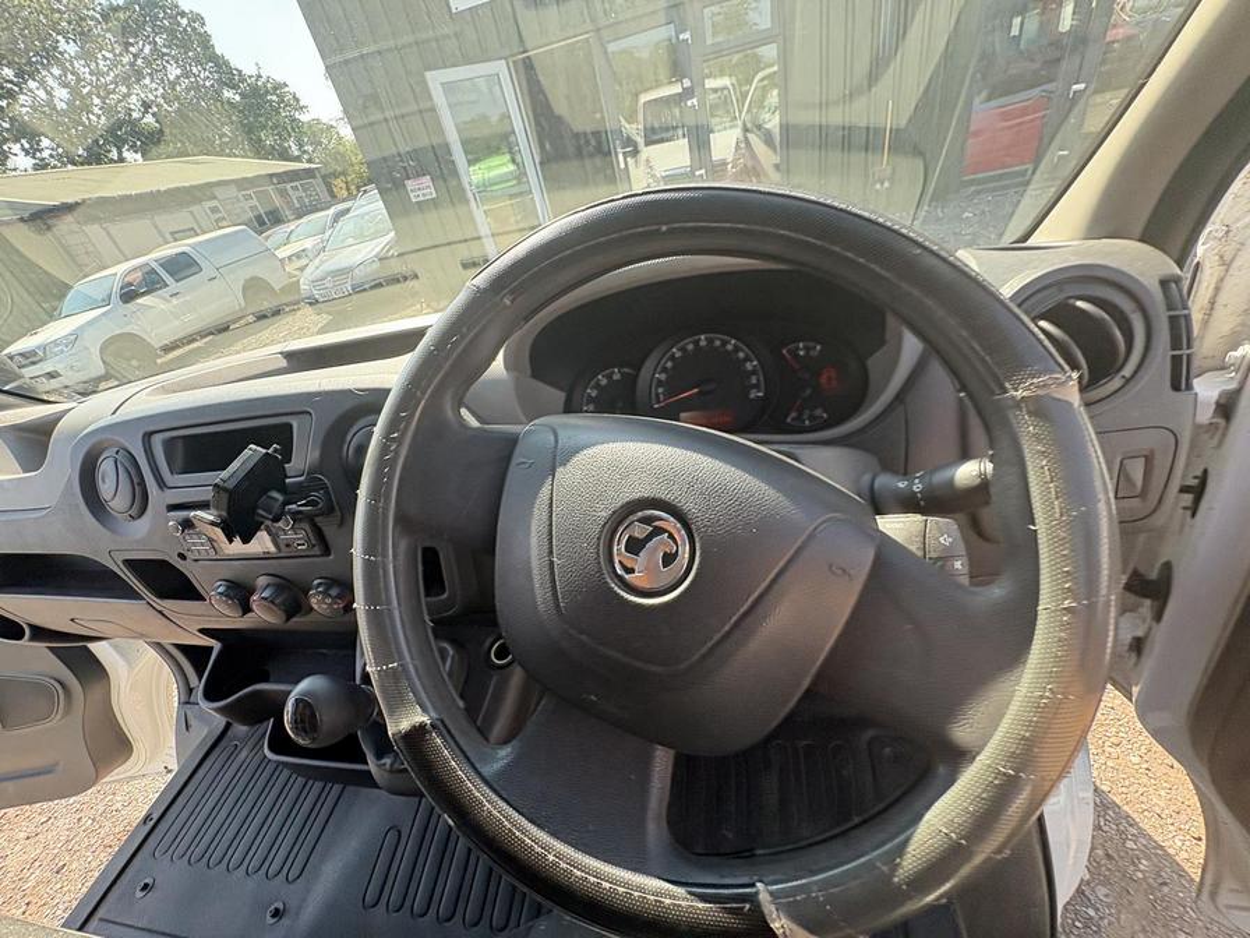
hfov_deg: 102.1
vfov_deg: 85.7
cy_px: 469
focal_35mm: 14
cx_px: 625
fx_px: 506
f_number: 2.2
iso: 100
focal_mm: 2.22
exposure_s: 1/126
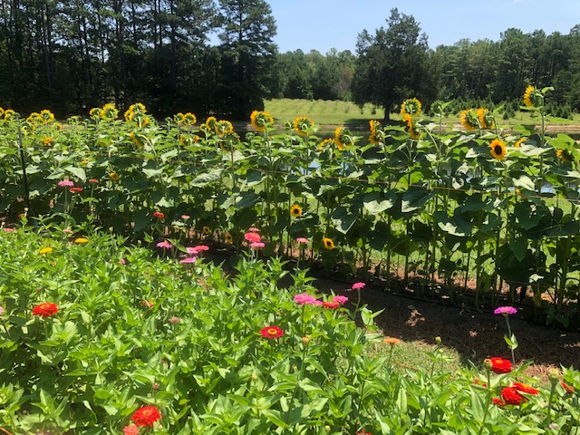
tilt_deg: -13.6
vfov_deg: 49.7
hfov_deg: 63.4
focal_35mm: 28
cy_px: 218
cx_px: 290
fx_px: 469
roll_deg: +0.9
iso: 20
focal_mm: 3.99
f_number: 1.8
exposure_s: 1/800
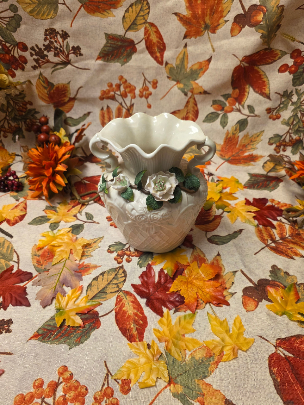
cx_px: 157
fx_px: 281
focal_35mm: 24
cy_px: 204
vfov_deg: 71.6
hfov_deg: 56.8
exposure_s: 1/120
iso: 200
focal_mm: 6.3
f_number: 1.7
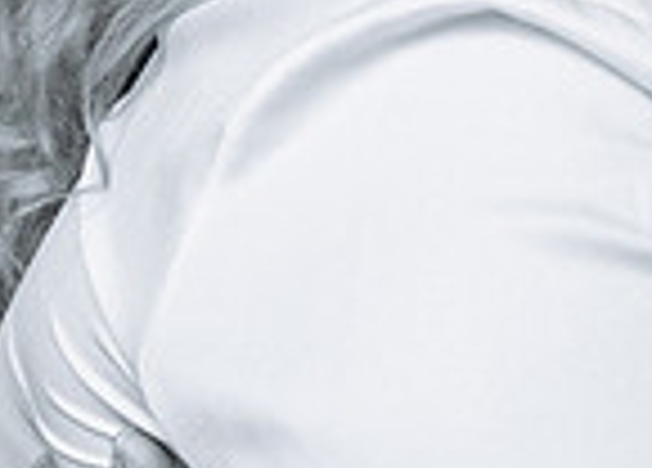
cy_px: -482
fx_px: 4005
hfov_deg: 9.0
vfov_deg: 6.5
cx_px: 1005
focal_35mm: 216
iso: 320
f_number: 4
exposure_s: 1/100
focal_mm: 35
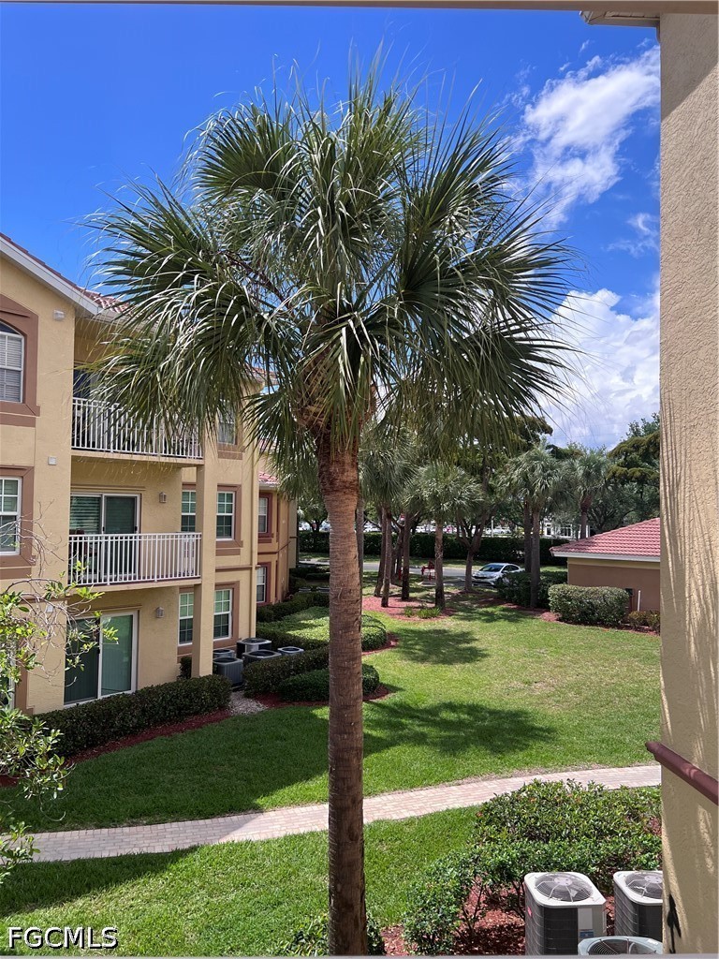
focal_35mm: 26
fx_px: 720
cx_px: 360
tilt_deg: +2.0
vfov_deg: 67.3
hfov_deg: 53.1
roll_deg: -0.9
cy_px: 480
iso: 50
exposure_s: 1/2994
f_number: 1.5
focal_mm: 5.7
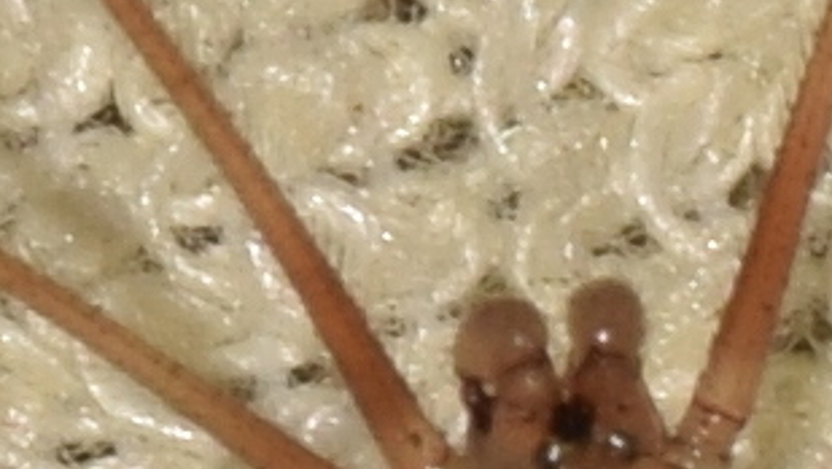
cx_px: 732
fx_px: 12071
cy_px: 771
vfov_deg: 2.2
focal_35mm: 547
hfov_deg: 3.9
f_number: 16
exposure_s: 1/200
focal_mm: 112
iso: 100
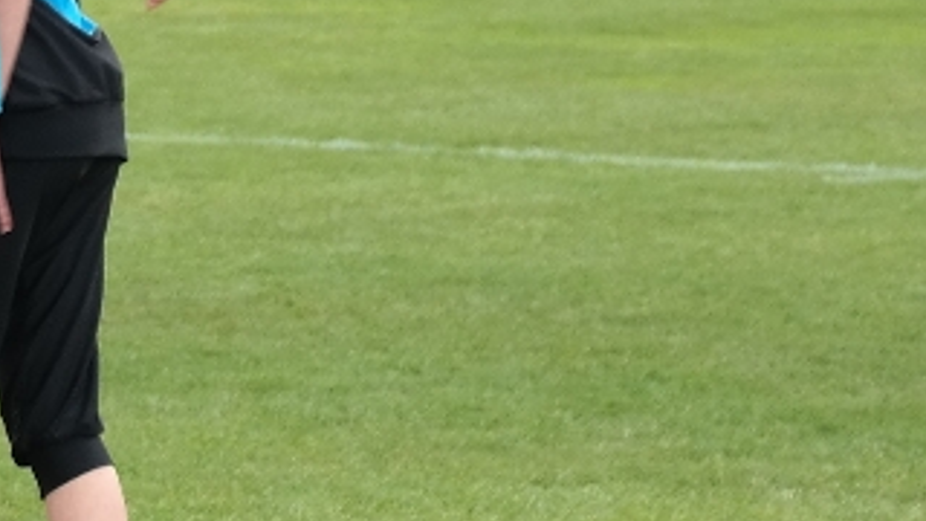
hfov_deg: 5.3
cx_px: -492
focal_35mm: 403
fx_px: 9895
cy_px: -159
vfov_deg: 3.0
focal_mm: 50
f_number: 4
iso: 200
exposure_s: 1/100
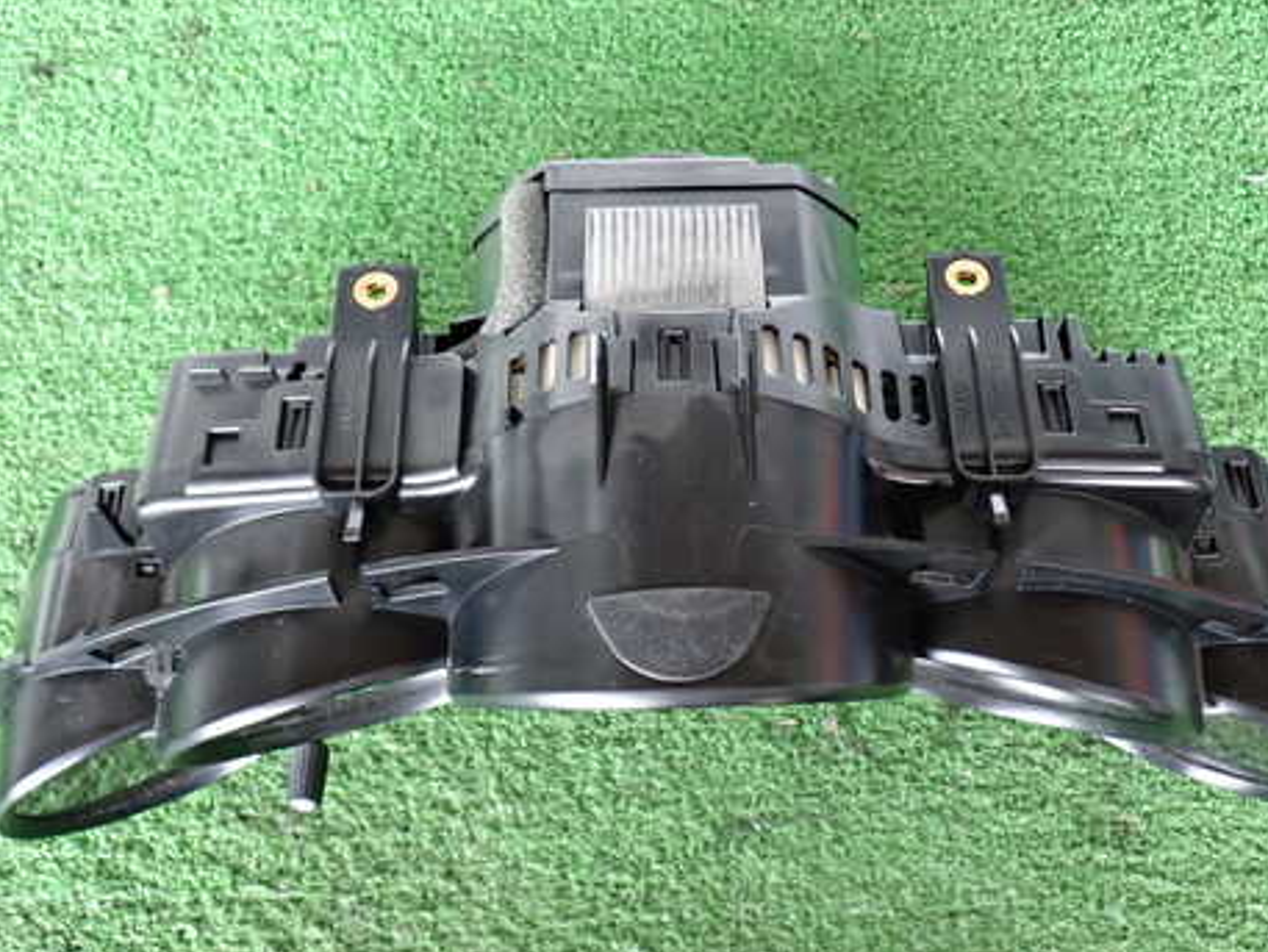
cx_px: 694
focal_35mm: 42
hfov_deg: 44.7
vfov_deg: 34.4
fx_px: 1539
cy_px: 461
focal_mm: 5.79
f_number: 2.4
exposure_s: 1/30
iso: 400
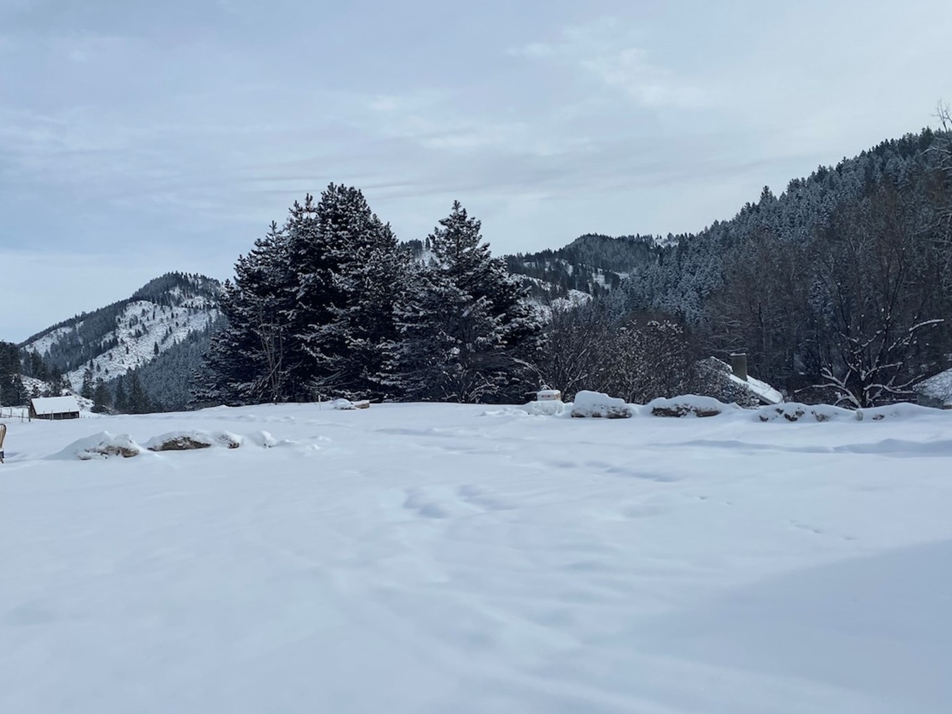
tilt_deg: +0.1
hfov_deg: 59.9
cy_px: 391
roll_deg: +5.2
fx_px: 825
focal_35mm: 30
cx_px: 456
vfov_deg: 46.7
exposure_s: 1/5236
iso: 32
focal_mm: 4.25
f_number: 1.8
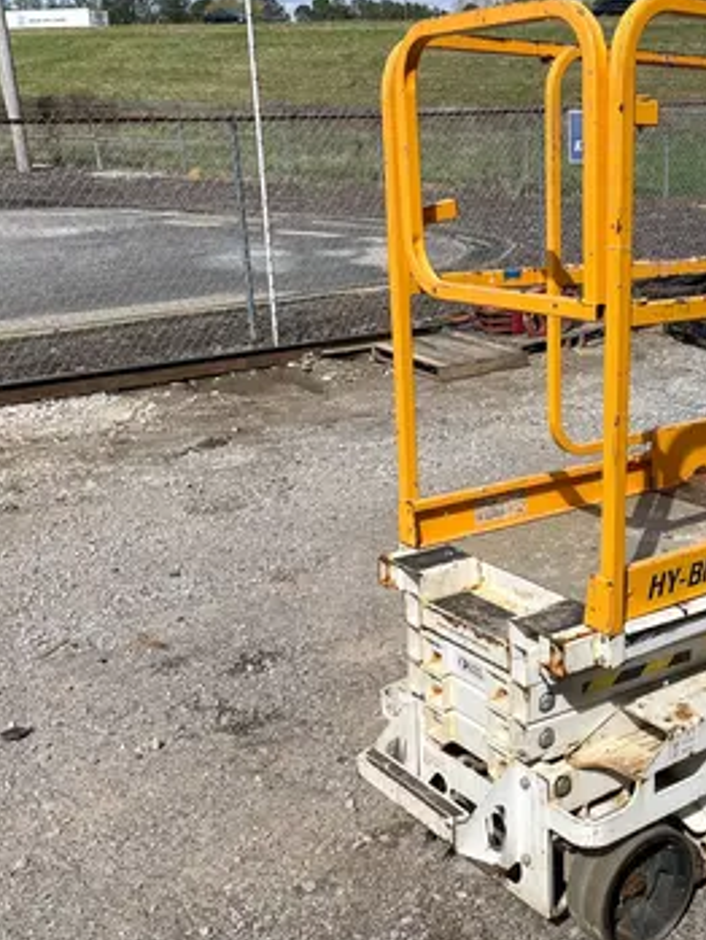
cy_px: 483
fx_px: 1114
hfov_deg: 34.0
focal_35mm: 41
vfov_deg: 45.8
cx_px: 579
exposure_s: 1/4484
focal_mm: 5.1
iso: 50
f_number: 1.6
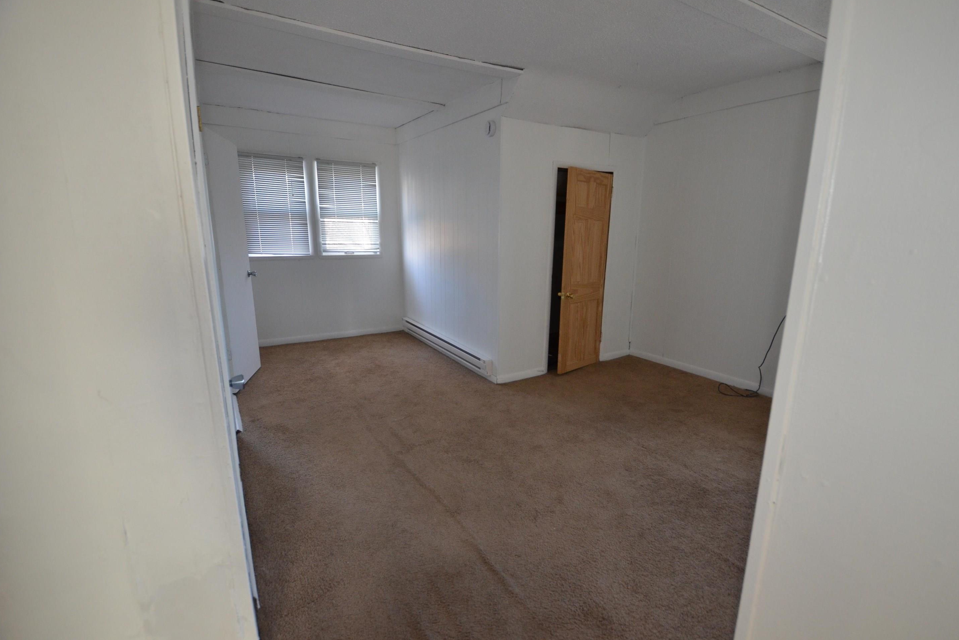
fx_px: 426
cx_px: 509
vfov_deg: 73.7
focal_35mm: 16
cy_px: 319
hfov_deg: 96.6
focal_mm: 10
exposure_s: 1/60
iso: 800
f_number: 3.5
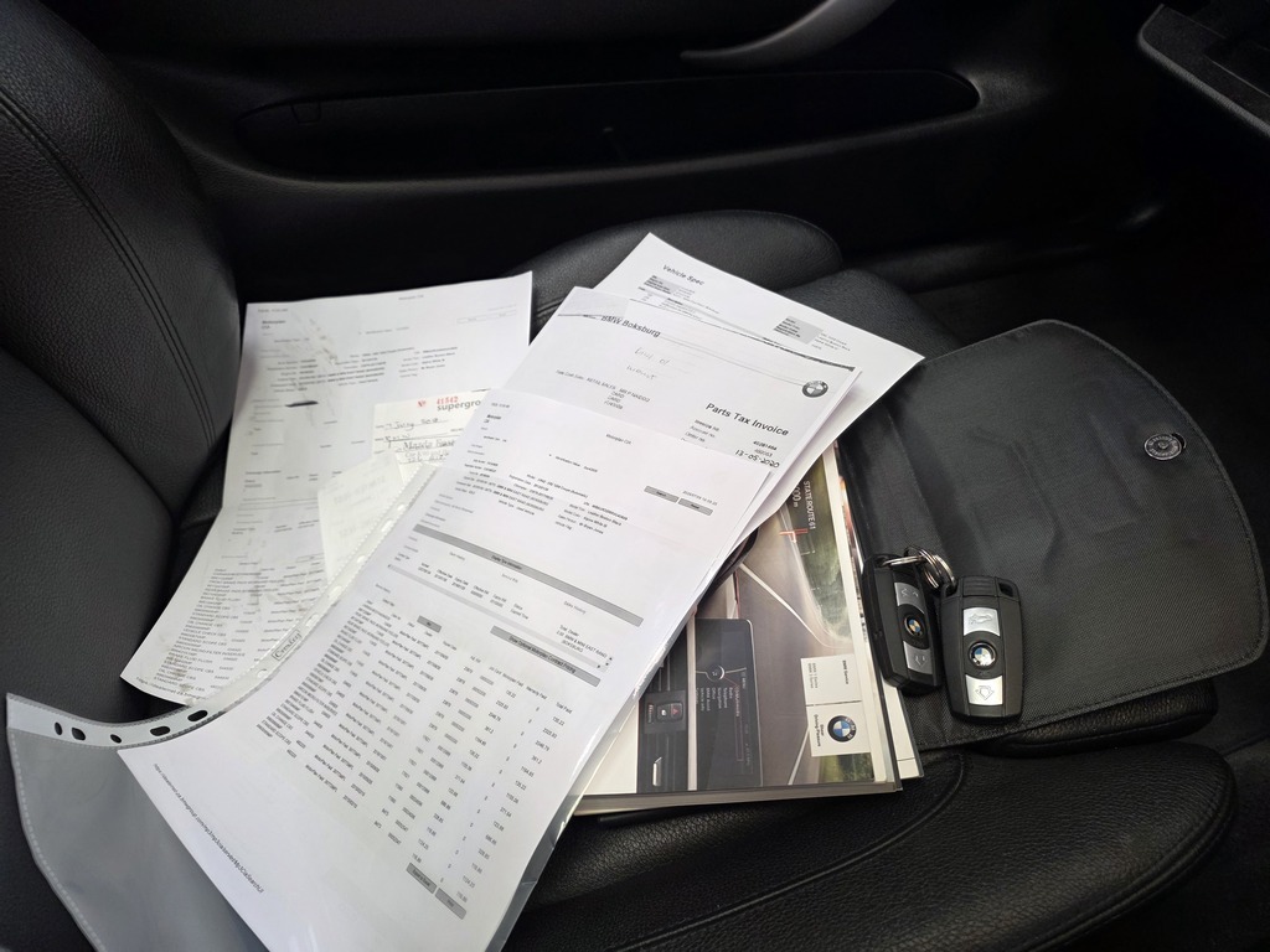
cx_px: 635
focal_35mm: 23
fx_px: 844
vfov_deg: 58.9
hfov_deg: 73.9
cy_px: 476
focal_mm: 6.25
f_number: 1.7
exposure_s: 1/100
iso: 320
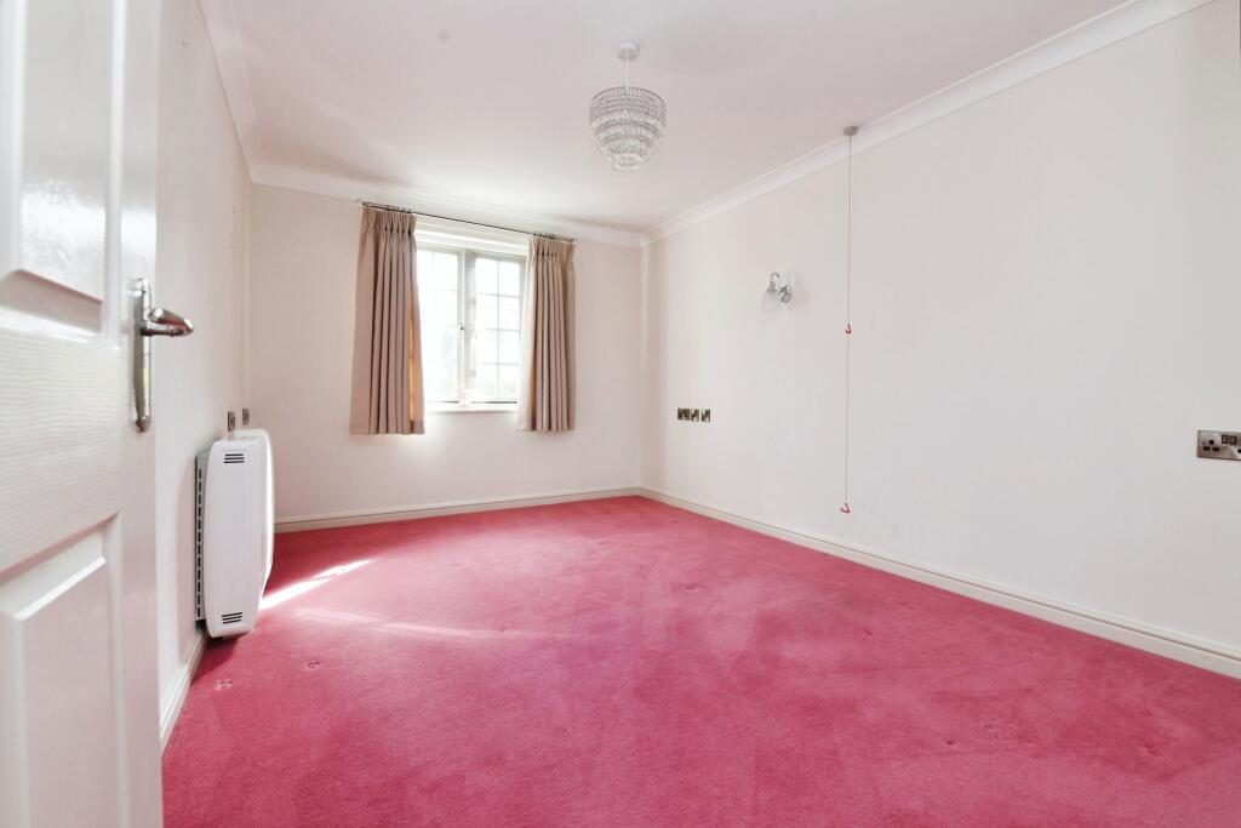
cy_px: 414
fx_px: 517
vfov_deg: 77.3
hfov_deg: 100.4
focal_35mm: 15
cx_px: 620
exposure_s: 1/80
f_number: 8
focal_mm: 15
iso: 800
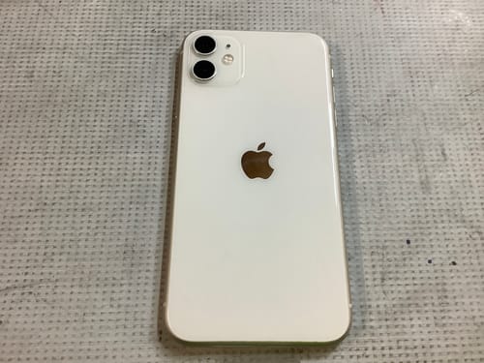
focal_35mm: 31
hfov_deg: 58.4
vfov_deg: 45.4
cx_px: 242
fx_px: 433
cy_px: 182
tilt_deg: -68.2
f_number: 2.4
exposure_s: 1/50
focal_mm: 3.3
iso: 80
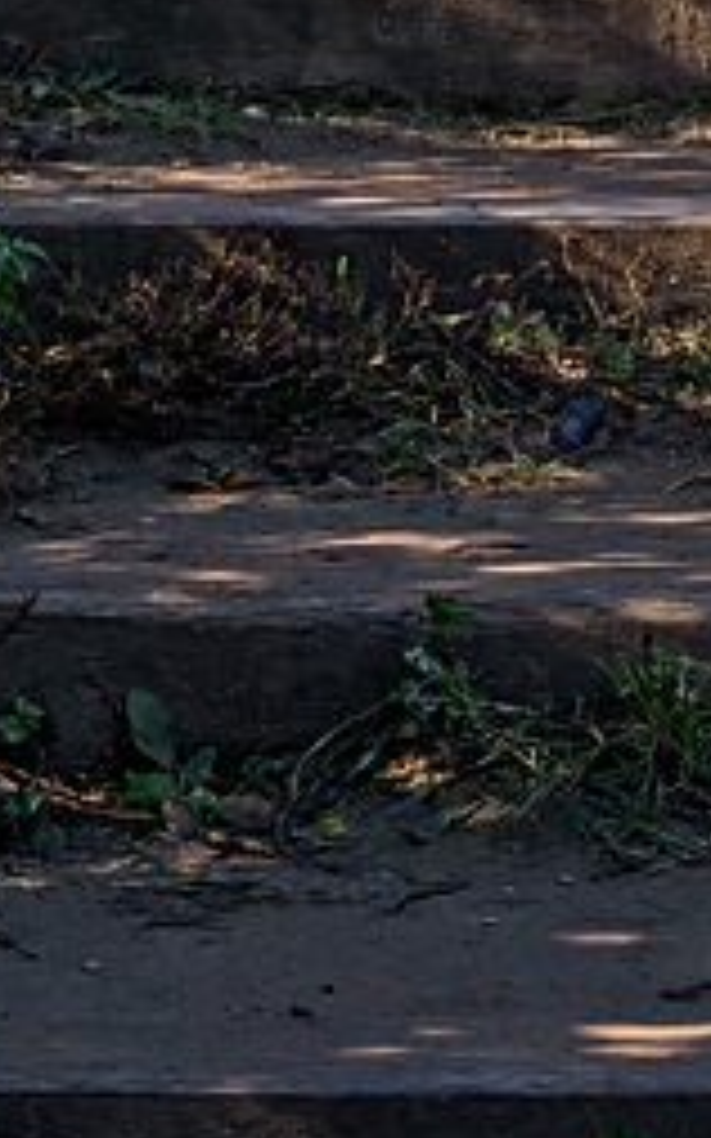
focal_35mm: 163
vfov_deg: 12.3
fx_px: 5057
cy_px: -517
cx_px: 718
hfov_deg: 8.0
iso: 200
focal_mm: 27
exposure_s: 1/250
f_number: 8
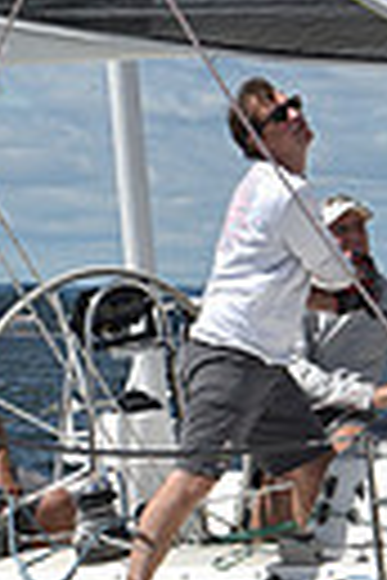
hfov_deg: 3.1
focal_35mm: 450
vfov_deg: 4.6
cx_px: 236
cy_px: 319
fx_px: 7256
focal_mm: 100
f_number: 13
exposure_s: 1/800
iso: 250
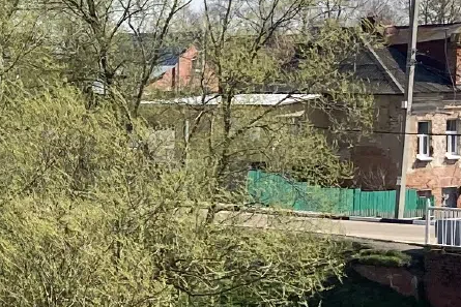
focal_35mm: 157
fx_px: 2011
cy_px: 263
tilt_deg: -4.9
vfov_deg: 8.7
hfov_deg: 11.7
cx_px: -456
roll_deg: +0.9
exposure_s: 1/1845
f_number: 1.8
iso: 20
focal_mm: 3.99
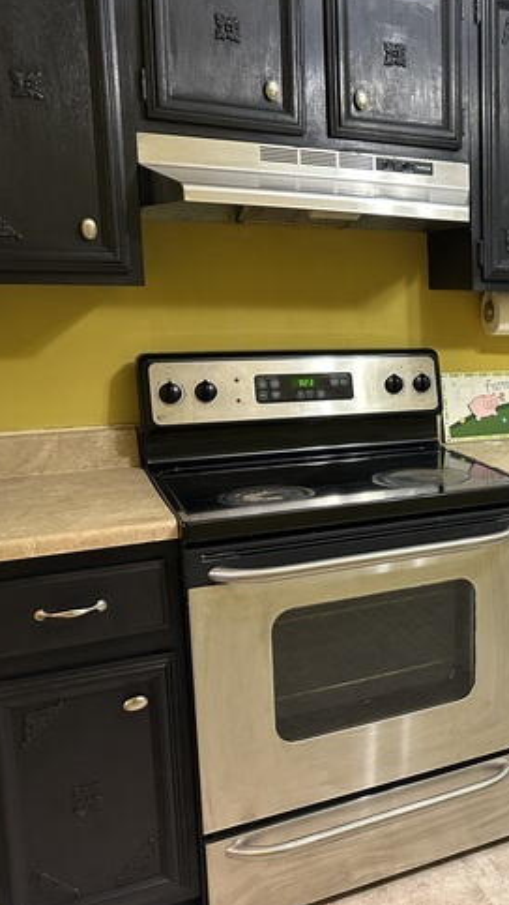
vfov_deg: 55.3
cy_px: 443
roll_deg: -1.2
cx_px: 577
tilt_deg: -9.5
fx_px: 864
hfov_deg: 29.2
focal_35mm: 36
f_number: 1.78
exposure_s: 1/60
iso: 400
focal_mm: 6.86
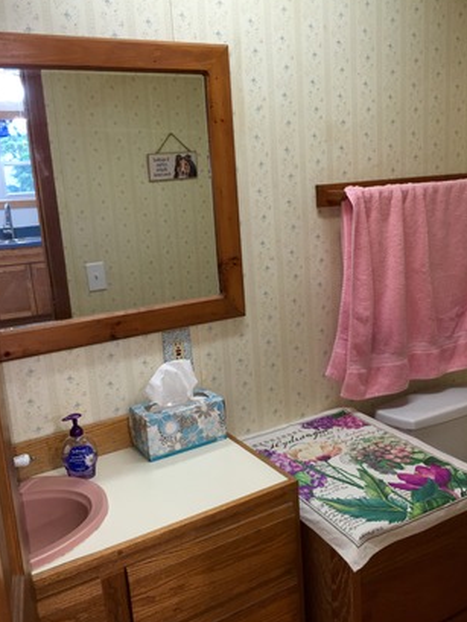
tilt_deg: -12.6
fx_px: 611
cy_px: 319
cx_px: 266
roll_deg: +3.1
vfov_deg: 53.9
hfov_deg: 41.7
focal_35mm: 34
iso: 50
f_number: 2.2
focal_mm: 4.15
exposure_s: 1/30
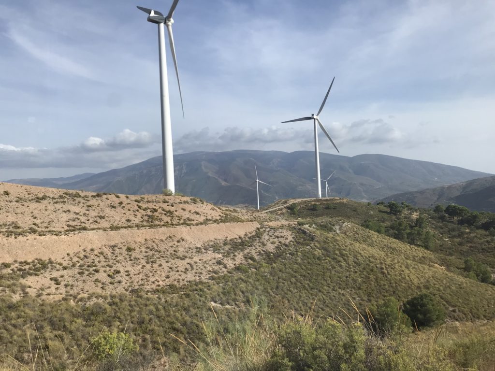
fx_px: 400
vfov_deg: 49.7
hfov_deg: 63.4
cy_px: 186
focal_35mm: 28
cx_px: 248
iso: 20
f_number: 1.8
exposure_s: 1/1570
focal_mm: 3.99
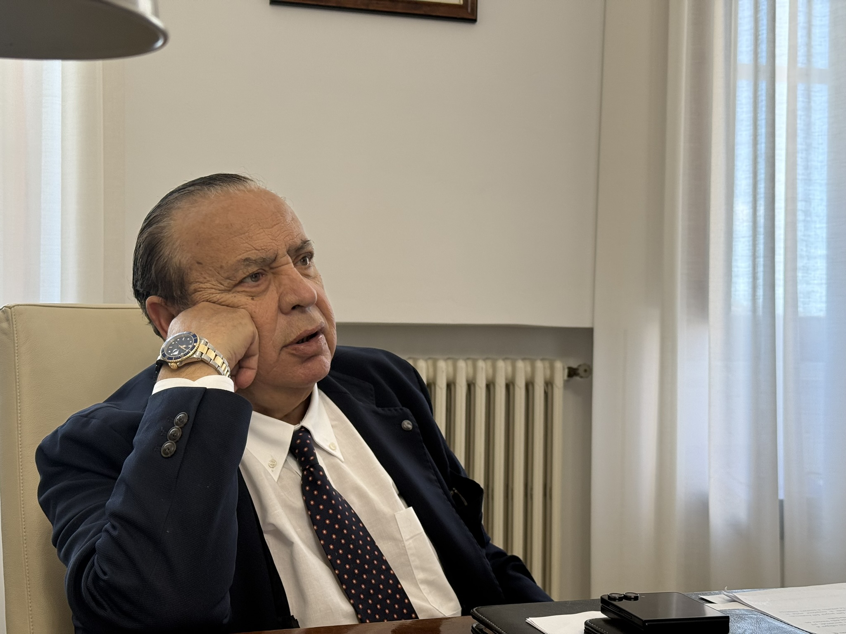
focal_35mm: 48
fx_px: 1173
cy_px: 317
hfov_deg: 39.7
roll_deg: -1.2
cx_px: 423
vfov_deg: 30.3
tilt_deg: -0.1
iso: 100
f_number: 1.78
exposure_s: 1/100
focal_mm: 6.76
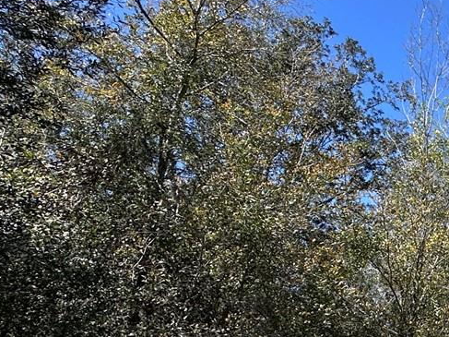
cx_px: 672
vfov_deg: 30.9
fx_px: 597
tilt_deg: +14.3
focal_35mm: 46
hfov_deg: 27.9
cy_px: 259
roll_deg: +0.7
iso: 50
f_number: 2.2
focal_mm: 2.22
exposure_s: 1/1435
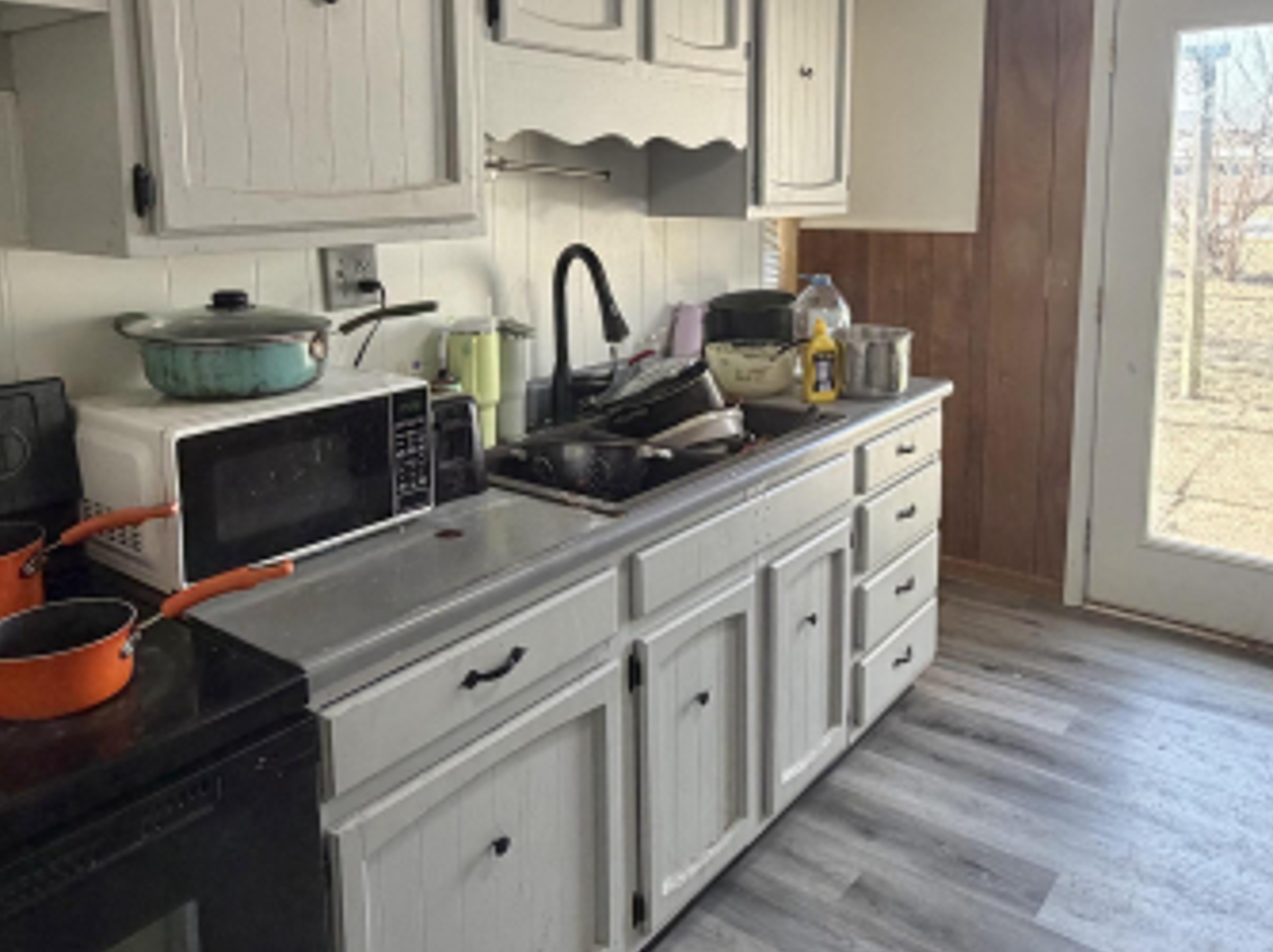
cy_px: 316
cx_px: 677
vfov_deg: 48.8
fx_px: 1029
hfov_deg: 63.4
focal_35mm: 28
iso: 250
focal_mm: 2.22
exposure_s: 1/120
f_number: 2.2
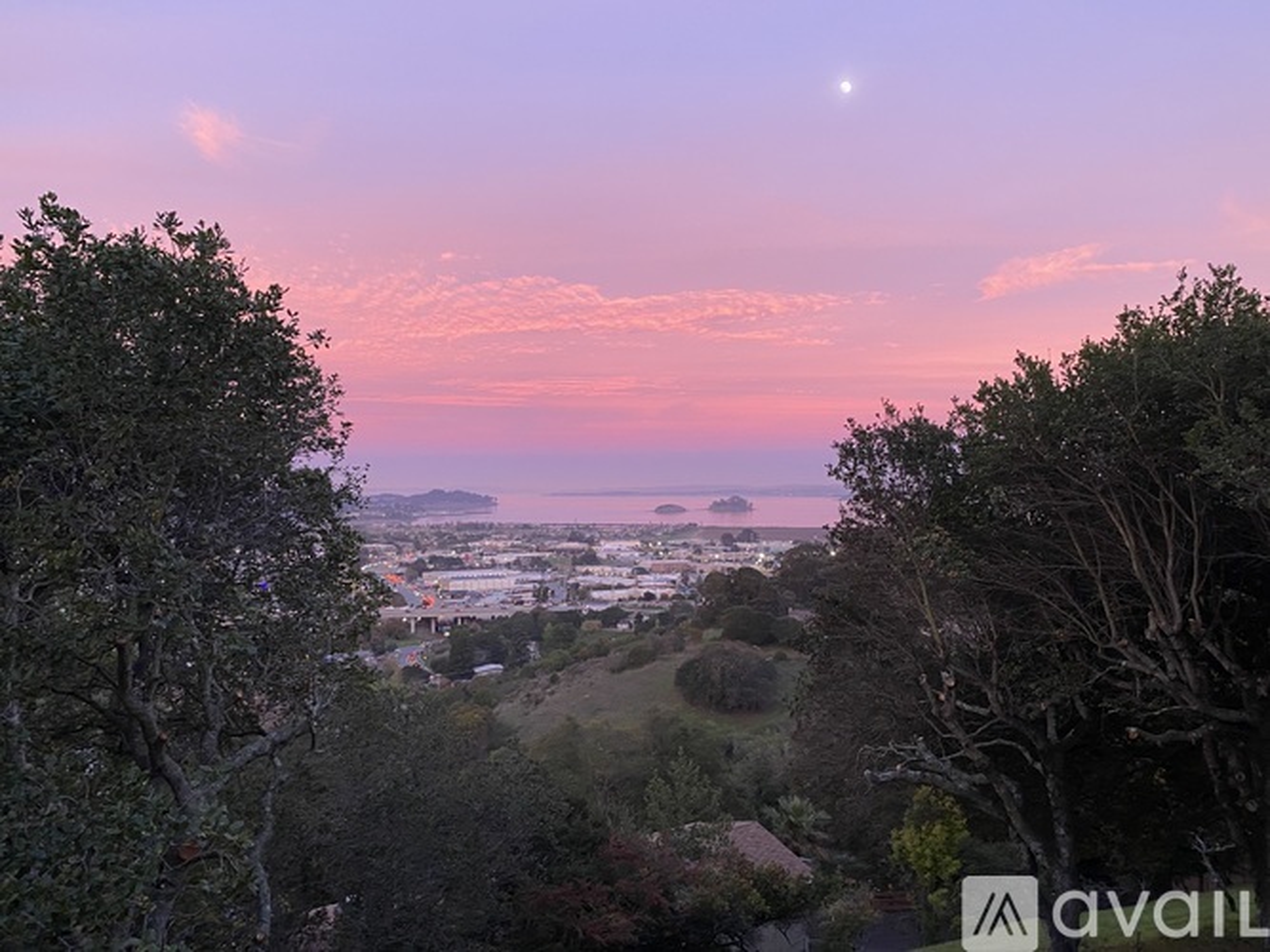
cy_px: 476
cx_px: 635
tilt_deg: +0.5
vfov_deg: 53.0
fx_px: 954
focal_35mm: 26
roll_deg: -0.3
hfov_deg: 67.3
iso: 125
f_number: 1.8
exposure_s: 1/86
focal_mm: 4.25
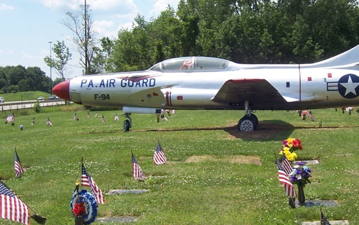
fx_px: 568
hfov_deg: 34.8
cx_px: 236
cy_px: 89
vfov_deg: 22.4
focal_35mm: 58
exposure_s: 1/500
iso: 80
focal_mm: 6.2
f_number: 4.5
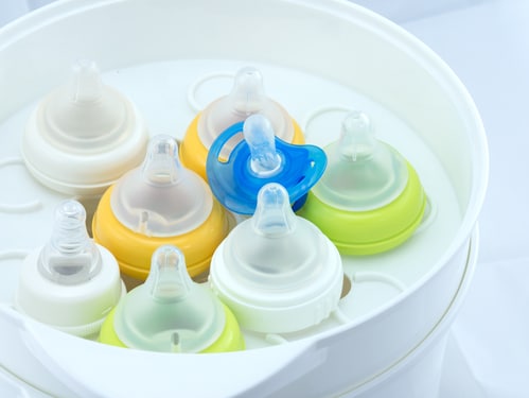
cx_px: 264
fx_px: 1376
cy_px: 199
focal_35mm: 90
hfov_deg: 21.8
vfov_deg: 16.4
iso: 200
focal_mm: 45
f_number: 8
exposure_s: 1/50
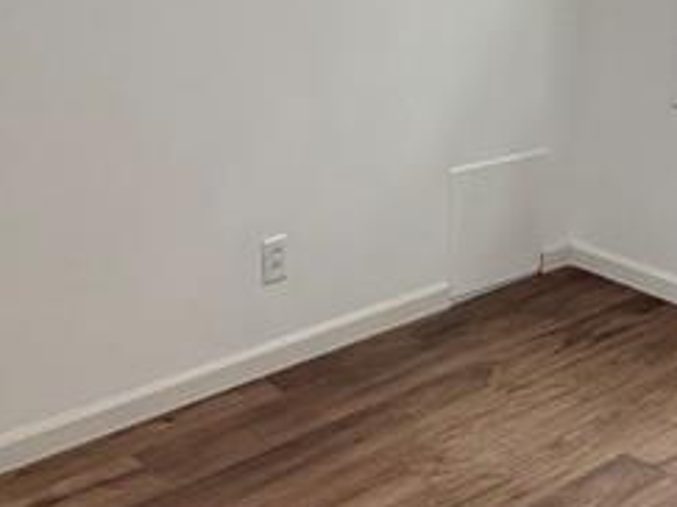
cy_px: 209
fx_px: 1153
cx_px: 488
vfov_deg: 24.8
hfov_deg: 32.2
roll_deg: -1.5
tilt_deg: -18.5
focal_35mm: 59
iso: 250
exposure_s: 1/120
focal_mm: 2.22
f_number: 2.2
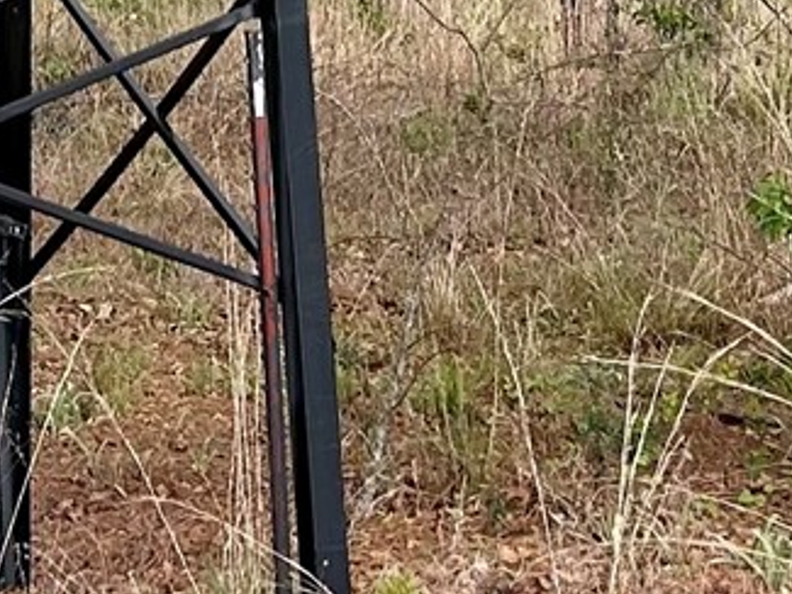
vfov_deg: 8.5
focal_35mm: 164
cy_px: -689
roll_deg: +0.1
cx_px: -132
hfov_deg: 11.8
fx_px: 3754
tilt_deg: +8.1
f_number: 1.5
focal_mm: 5.7
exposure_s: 1/567
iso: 50
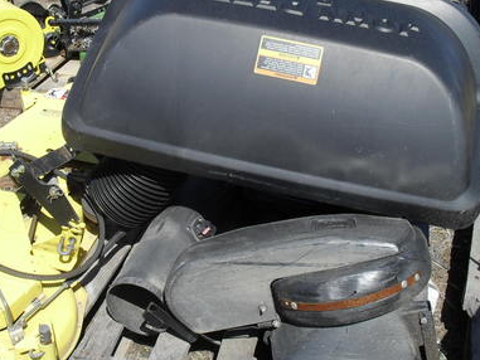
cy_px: 175
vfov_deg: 29.1
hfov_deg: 38.1
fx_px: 694
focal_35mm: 50
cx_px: 197
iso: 100
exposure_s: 1/180
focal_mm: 6.3
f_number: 8.4
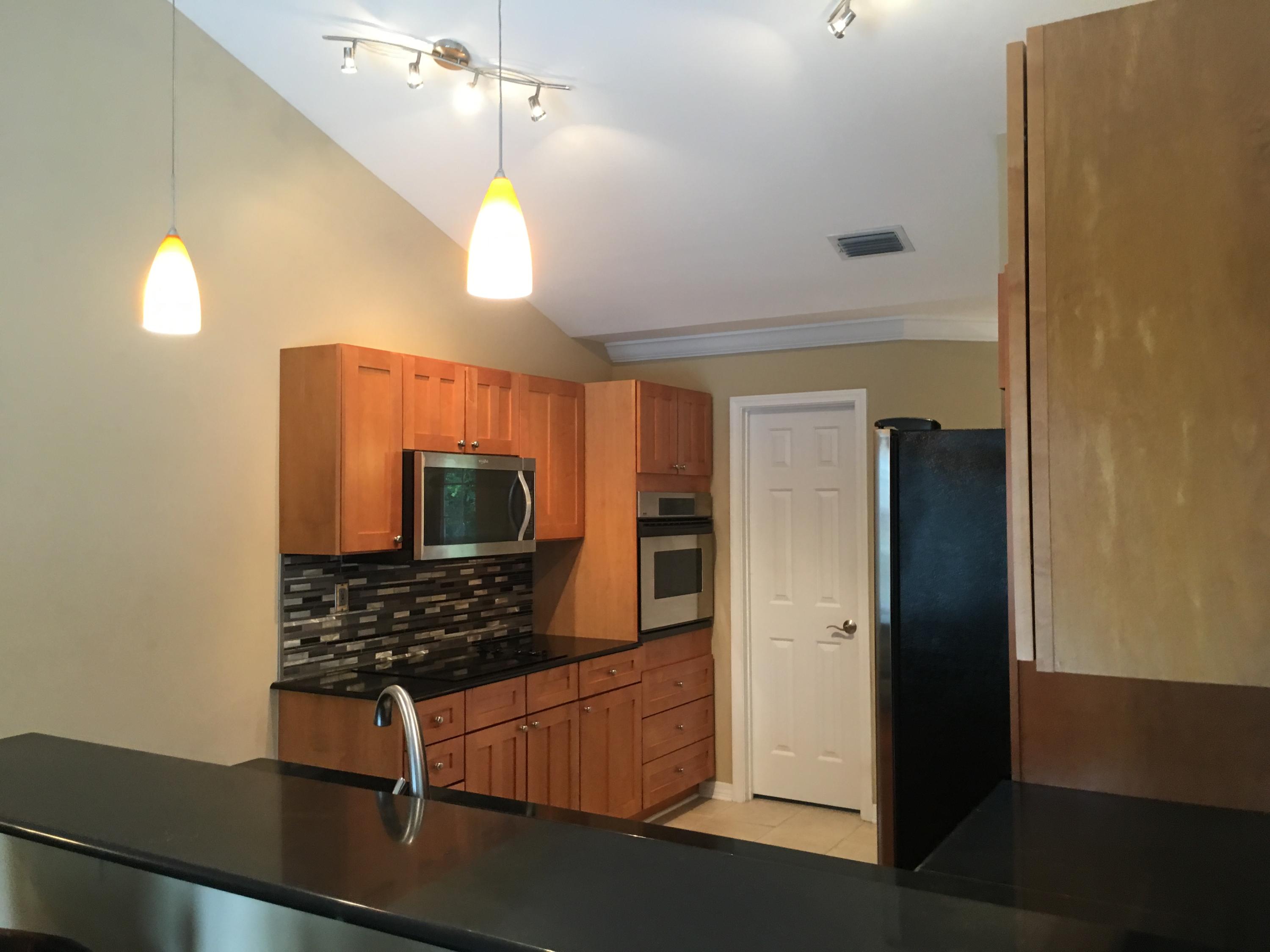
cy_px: 476
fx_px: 1064
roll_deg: -0.7
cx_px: 635
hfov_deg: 61.7
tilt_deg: +2.3
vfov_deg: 48.2
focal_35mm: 29
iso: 50
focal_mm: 4.15
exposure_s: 1/15
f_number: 2.2
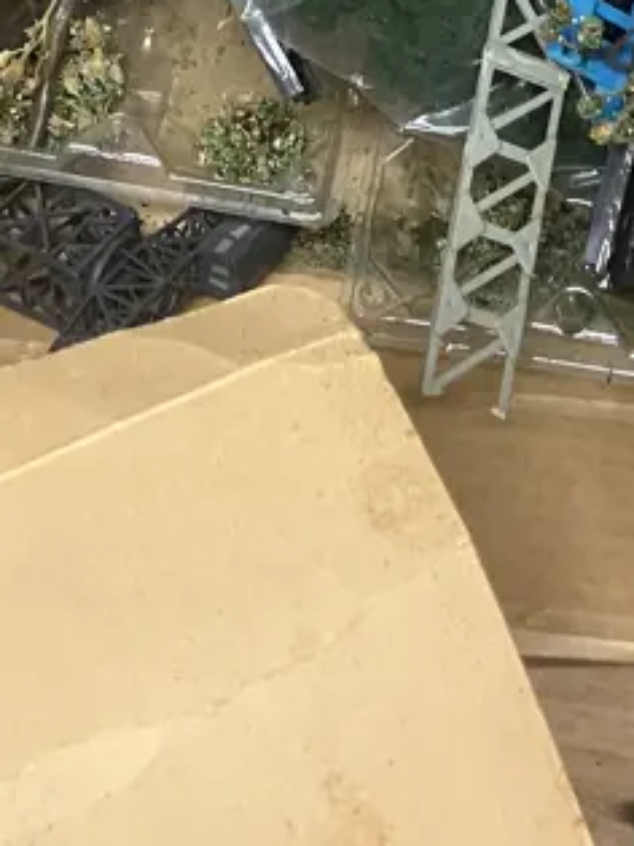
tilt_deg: -51.5
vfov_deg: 19.5
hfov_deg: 16.2
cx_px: 408
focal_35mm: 91
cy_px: -317
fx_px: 2224
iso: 100
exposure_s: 1/50
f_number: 1.8
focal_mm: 3.99
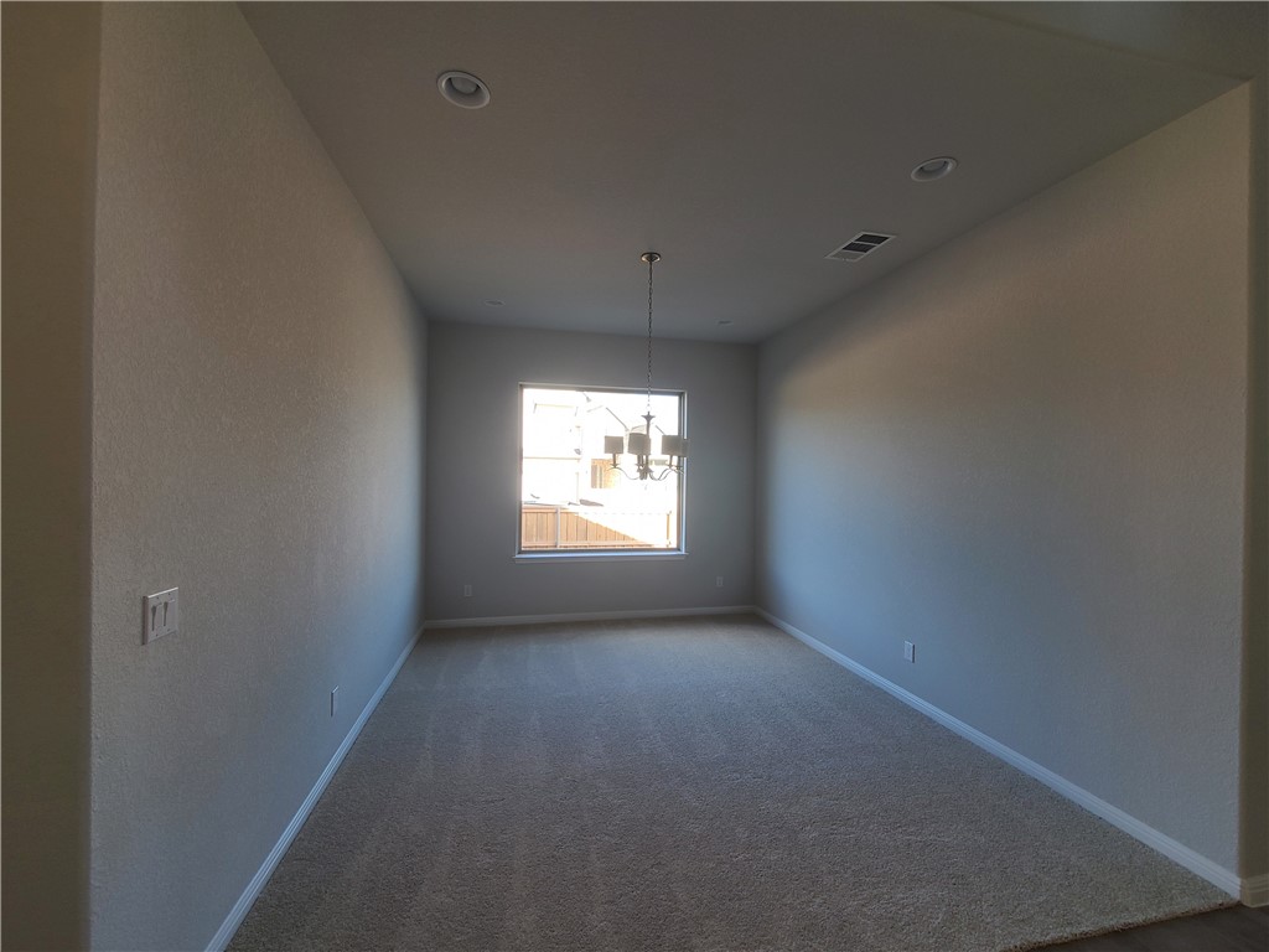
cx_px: 634
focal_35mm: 13
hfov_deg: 106.2
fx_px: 477
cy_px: 476
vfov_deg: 89.9
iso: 64
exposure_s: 1/119
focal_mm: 2.2
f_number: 2.2
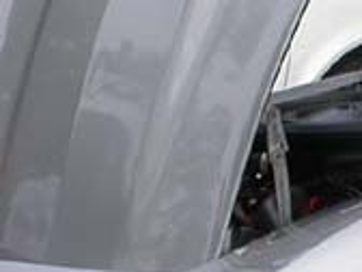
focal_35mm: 231
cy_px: 190
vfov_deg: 6.4
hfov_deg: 8.4
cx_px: 517
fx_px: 2416
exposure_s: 1/281
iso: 100
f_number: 6
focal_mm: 7.85
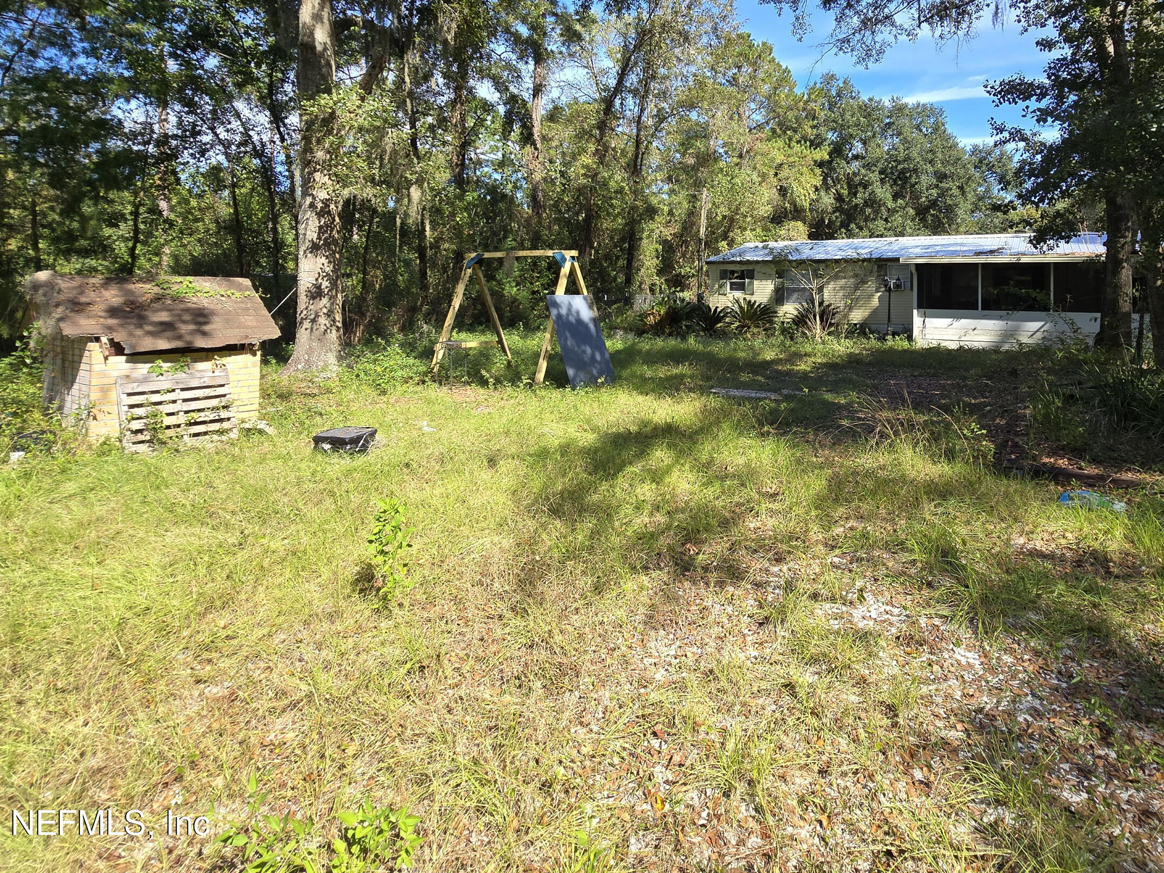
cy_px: 274
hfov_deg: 86.6
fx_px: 605
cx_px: 704
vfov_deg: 69.1
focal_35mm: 18
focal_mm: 2.2
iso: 50
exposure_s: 1/746
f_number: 2.2
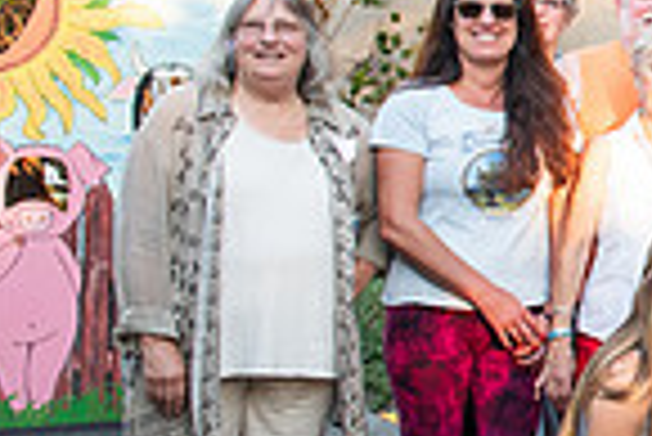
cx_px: 1183
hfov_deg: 16.4
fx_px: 1885
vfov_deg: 13.2
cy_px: 155
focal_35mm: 104
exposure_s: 1/200
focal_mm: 26
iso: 400
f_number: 4
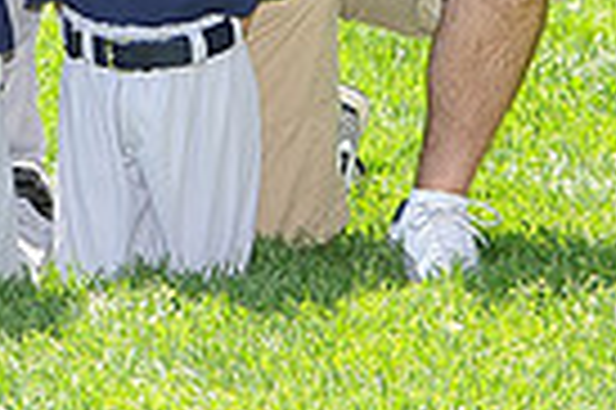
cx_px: -504
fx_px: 5777
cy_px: -347
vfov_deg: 4.0
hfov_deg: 6.0
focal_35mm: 338
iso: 200
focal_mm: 80
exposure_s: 1/160
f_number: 7.1
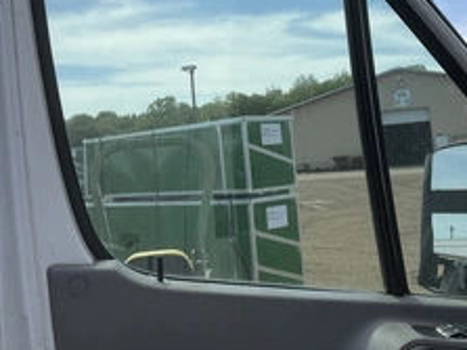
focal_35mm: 52
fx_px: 701
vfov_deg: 27.6
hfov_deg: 36.8
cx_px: 249
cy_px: 84
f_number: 1.8
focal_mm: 3
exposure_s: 1/2141
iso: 25
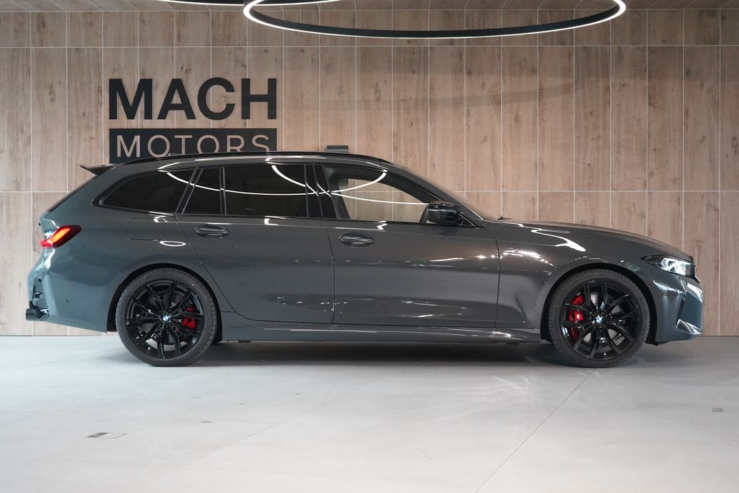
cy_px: 246
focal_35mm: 62
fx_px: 1273
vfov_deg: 21.9
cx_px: 370
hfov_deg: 32.4
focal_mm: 62
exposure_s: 1/160
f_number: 5.6
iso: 6400
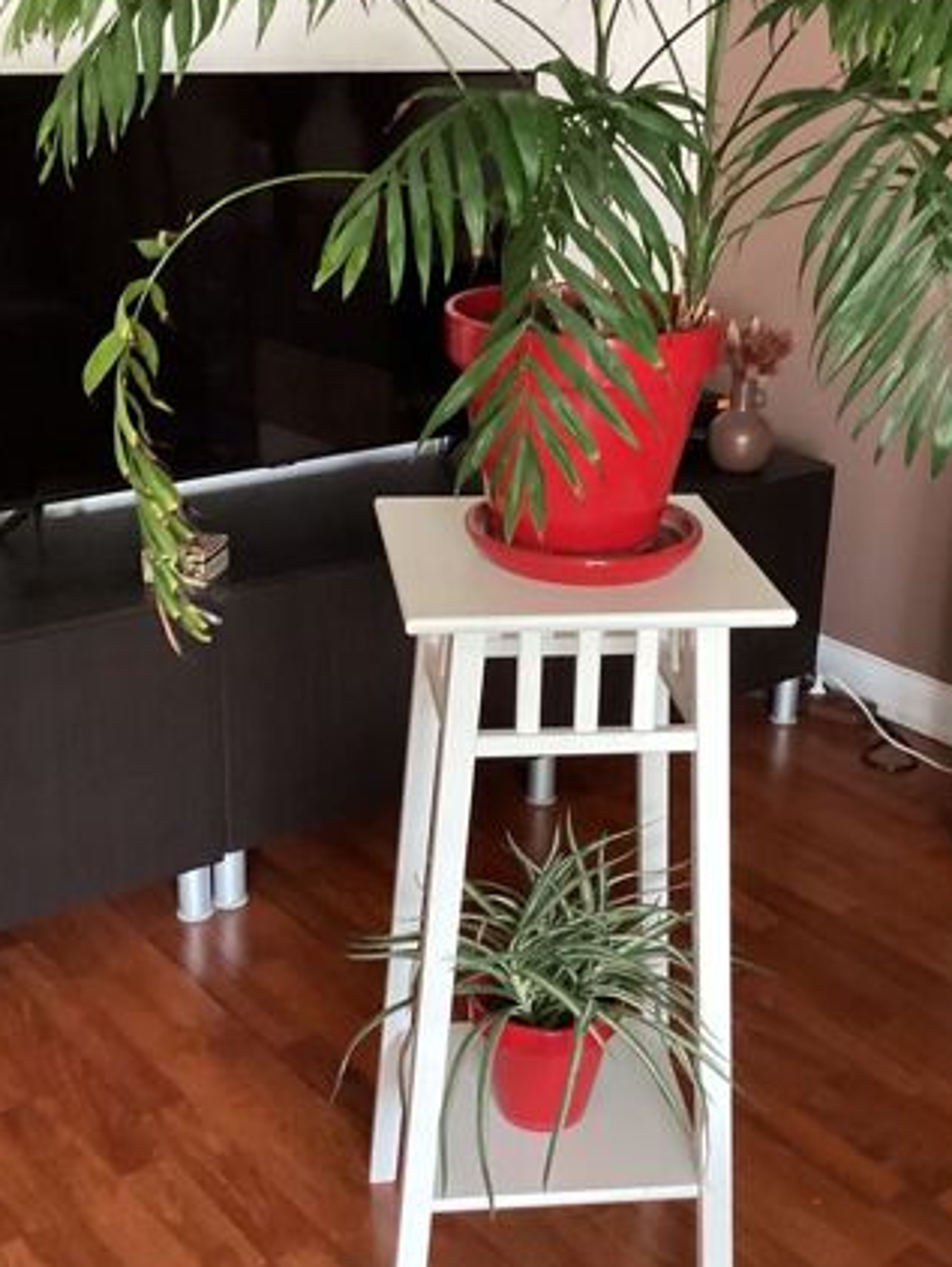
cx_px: 514
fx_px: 1722
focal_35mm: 47
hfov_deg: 30.9
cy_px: 627
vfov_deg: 40.4
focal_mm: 3.3
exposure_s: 1/30
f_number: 2.4
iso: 500
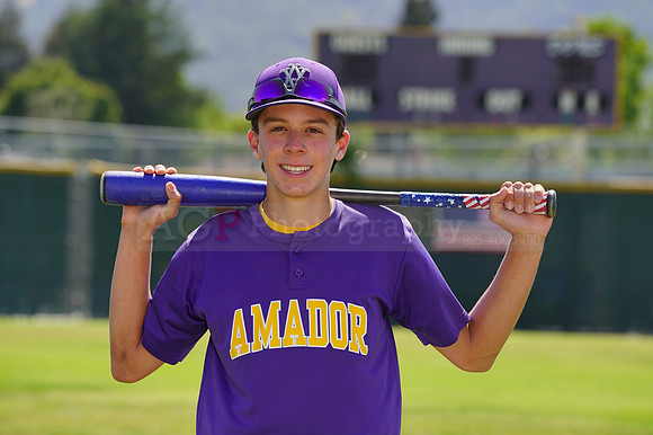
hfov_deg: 9.0
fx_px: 4151
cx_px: 326
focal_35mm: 229
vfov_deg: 6.0
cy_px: 218
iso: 100
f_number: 8
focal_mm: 229
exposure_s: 1/250
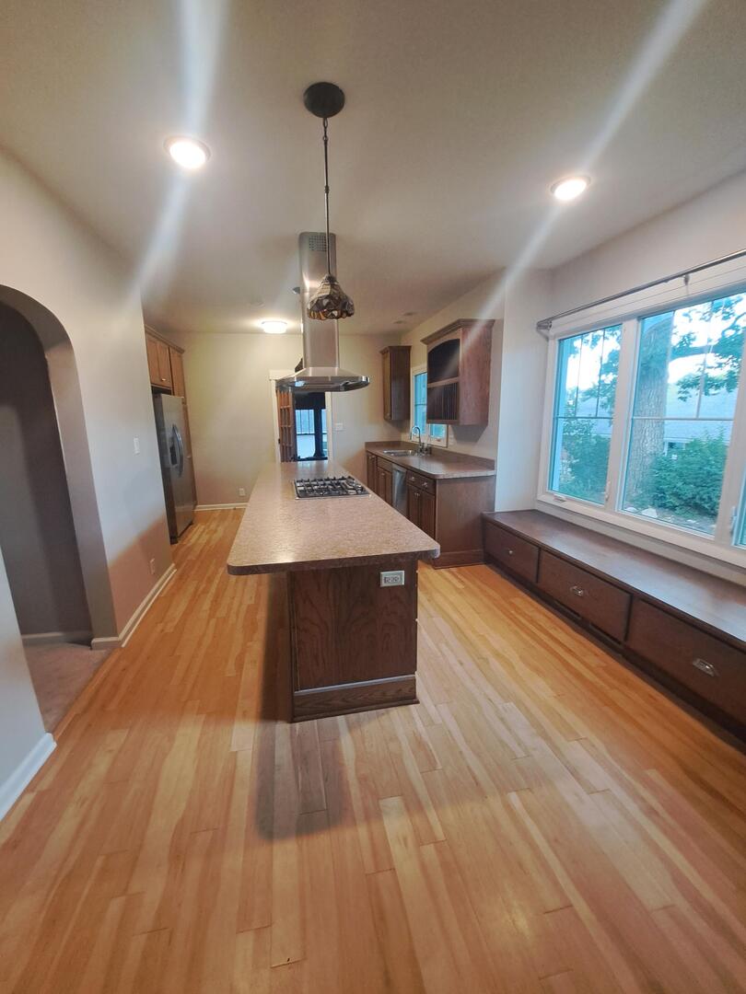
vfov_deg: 106.2
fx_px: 374
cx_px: 373
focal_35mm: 13
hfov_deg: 89.9
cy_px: 497
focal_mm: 1.74
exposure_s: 1/40
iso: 200
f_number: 2.2
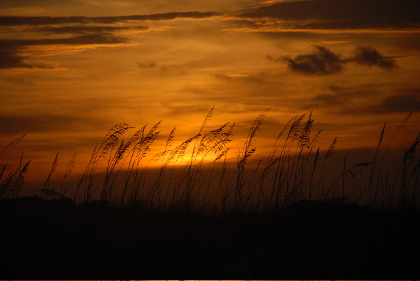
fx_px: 2979
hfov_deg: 8.1
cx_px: 210
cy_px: 140
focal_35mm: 255
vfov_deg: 5.4
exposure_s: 1/500
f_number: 5.6
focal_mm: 170
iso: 100
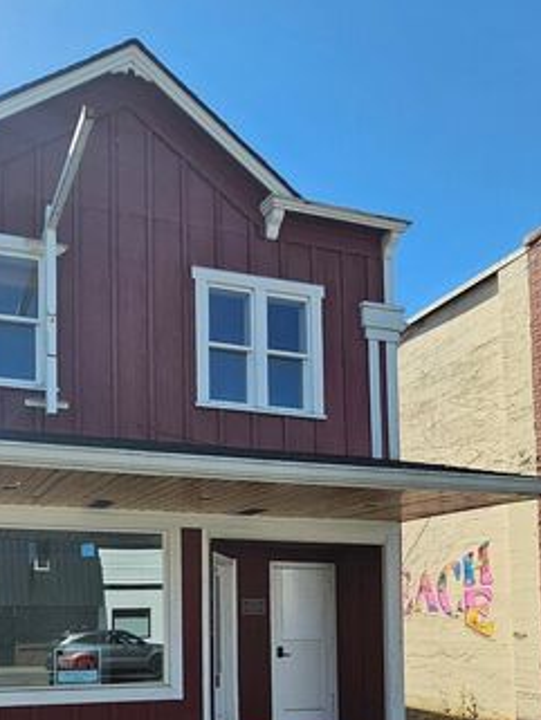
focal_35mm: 27
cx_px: 70
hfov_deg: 47.0
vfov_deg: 59.2
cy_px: 596
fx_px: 562
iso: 50
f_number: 2.2
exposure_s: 1/2094
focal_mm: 2.2
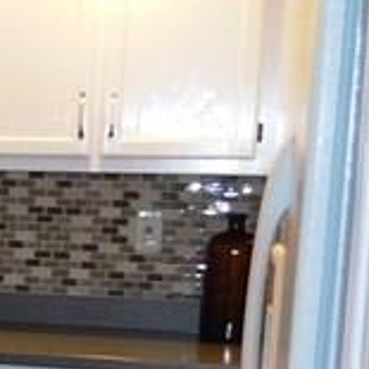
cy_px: 352
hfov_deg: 10.7
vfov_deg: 12.9
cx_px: -581
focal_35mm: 134
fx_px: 1616
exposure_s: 1/30
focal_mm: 4
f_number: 3
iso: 200
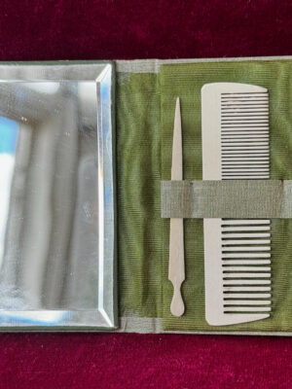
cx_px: 146
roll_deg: +1.4
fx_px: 540
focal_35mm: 48
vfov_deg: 39.7
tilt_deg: -18.0
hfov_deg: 30.3
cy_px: 194
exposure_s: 1/196
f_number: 1.78
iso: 50
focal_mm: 6.76
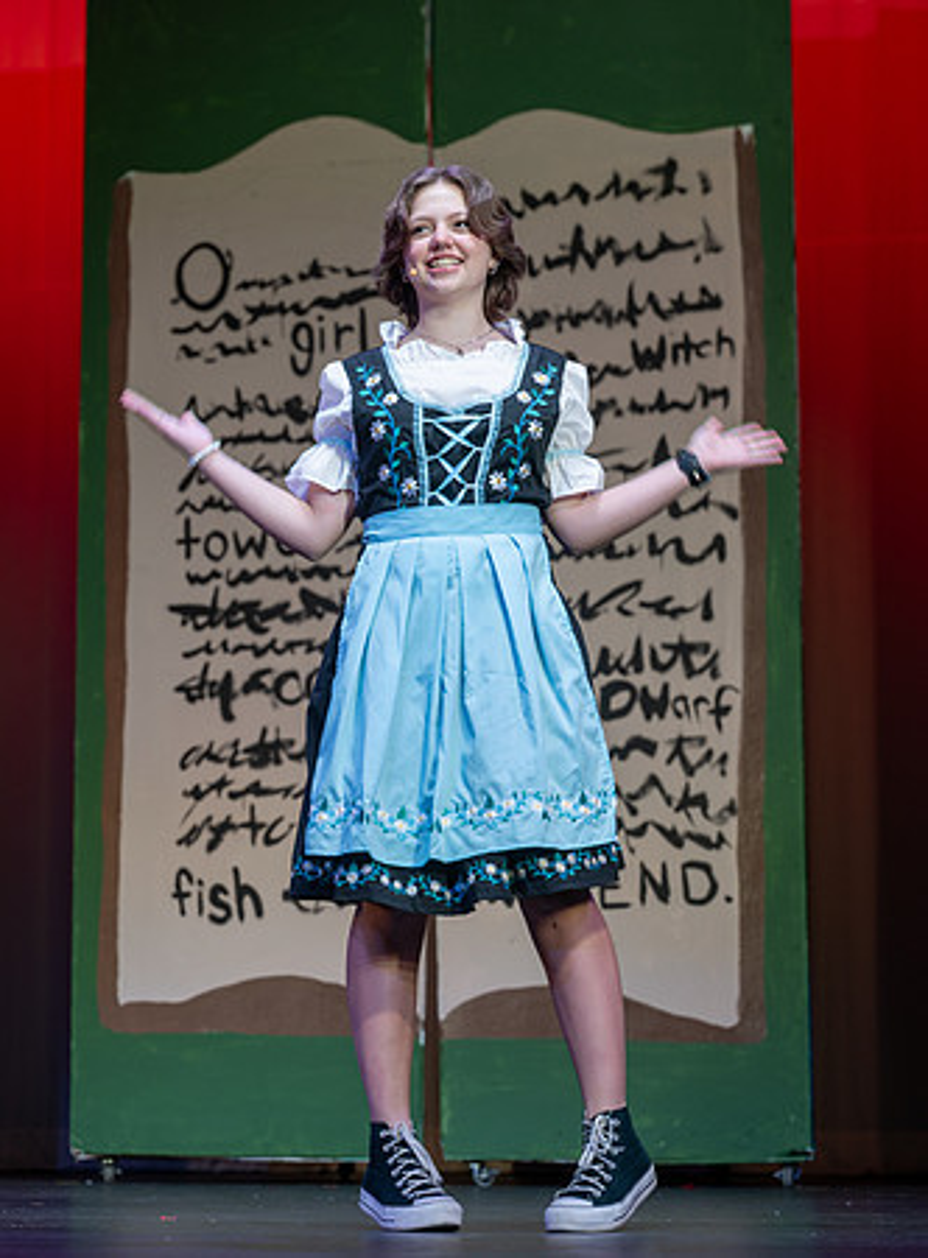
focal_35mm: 130
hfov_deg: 11.3
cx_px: 185
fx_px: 4691
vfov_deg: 15.3
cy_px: 618
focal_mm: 88
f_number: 2.8
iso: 90
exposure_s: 1/160
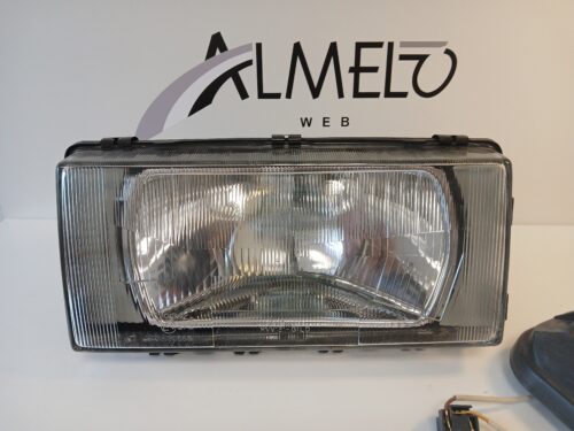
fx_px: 431
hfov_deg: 67.3
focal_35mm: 26
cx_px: 287
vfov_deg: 53.1
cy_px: 216
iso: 80
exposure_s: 1/50
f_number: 1.8
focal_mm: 3.98
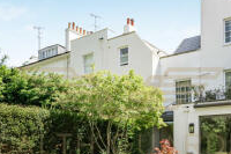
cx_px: 120
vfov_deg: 34.4
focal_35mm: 38
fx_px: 244
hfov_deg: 50.7
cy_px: 112
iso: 3200
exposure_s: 1/2000
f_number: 8
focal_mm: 16
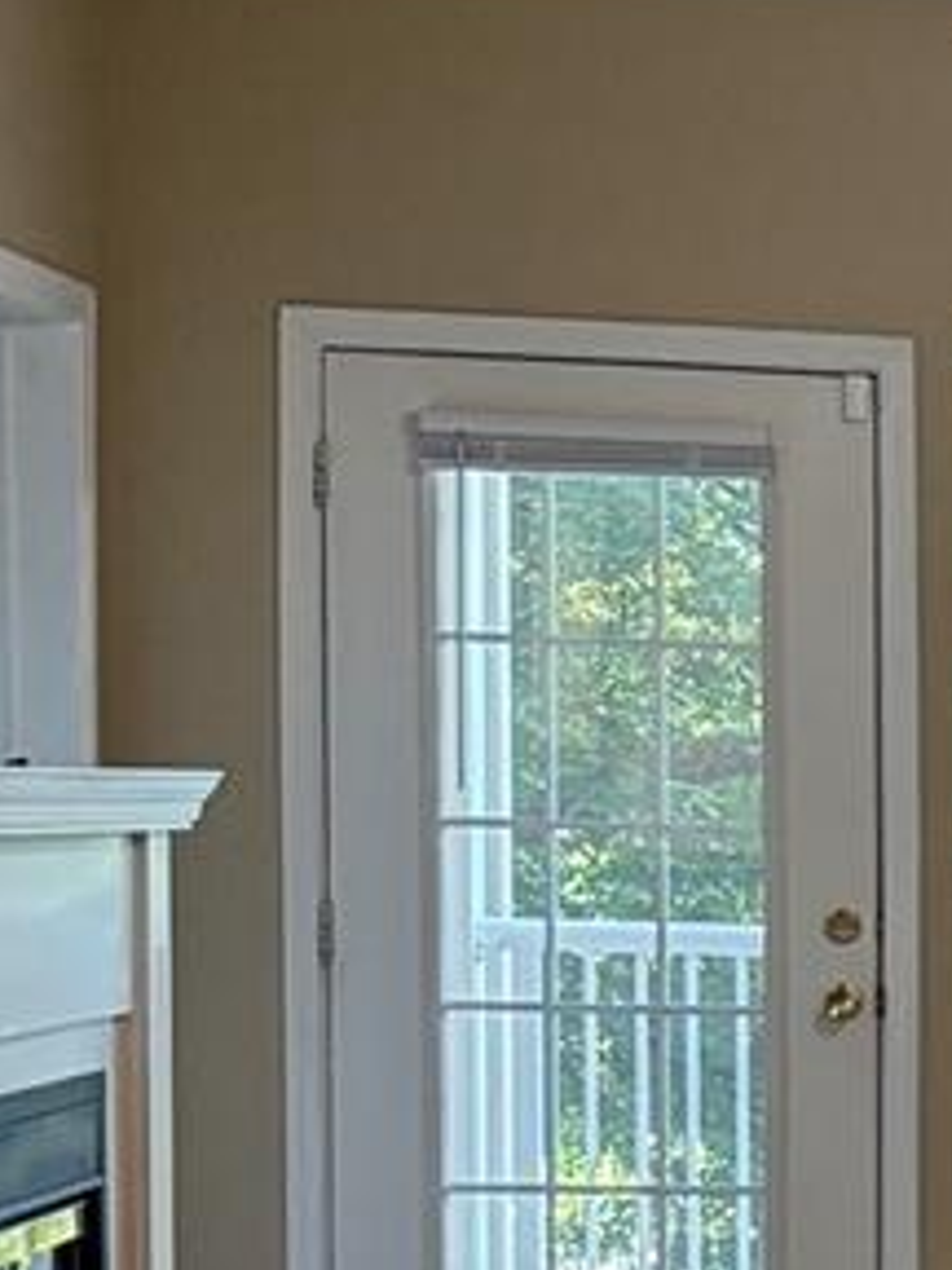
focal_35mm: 128
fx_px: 4694
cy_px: 1217
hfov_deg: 10.2
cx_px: 2217
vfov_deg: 15.2
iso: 320
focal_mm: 6.76
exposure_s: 1/120
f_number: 1.78
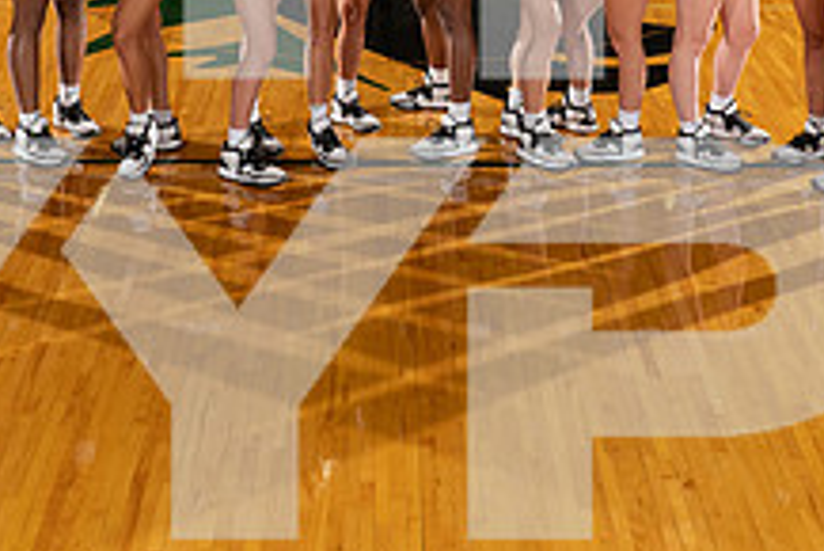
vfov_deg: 16.5
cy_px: -126
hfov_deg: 25.6
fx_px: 1809
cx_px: 361
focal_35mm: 79
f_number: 8
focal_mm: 27
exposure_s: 1/250
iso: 1250
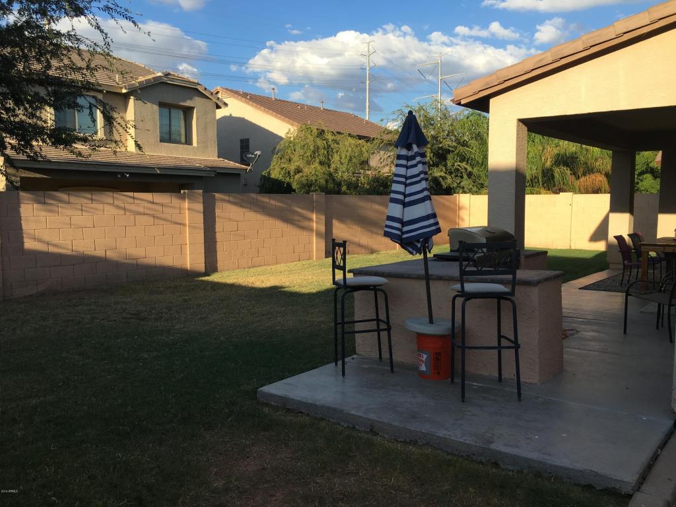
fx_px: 566
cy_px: 254
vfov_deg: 48.2
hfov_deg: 61.7
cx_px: 338
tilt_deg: -2.8
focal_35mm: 29
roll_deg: +0.1
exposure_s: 1/864
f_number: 2.2
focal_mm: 4.15
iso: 25
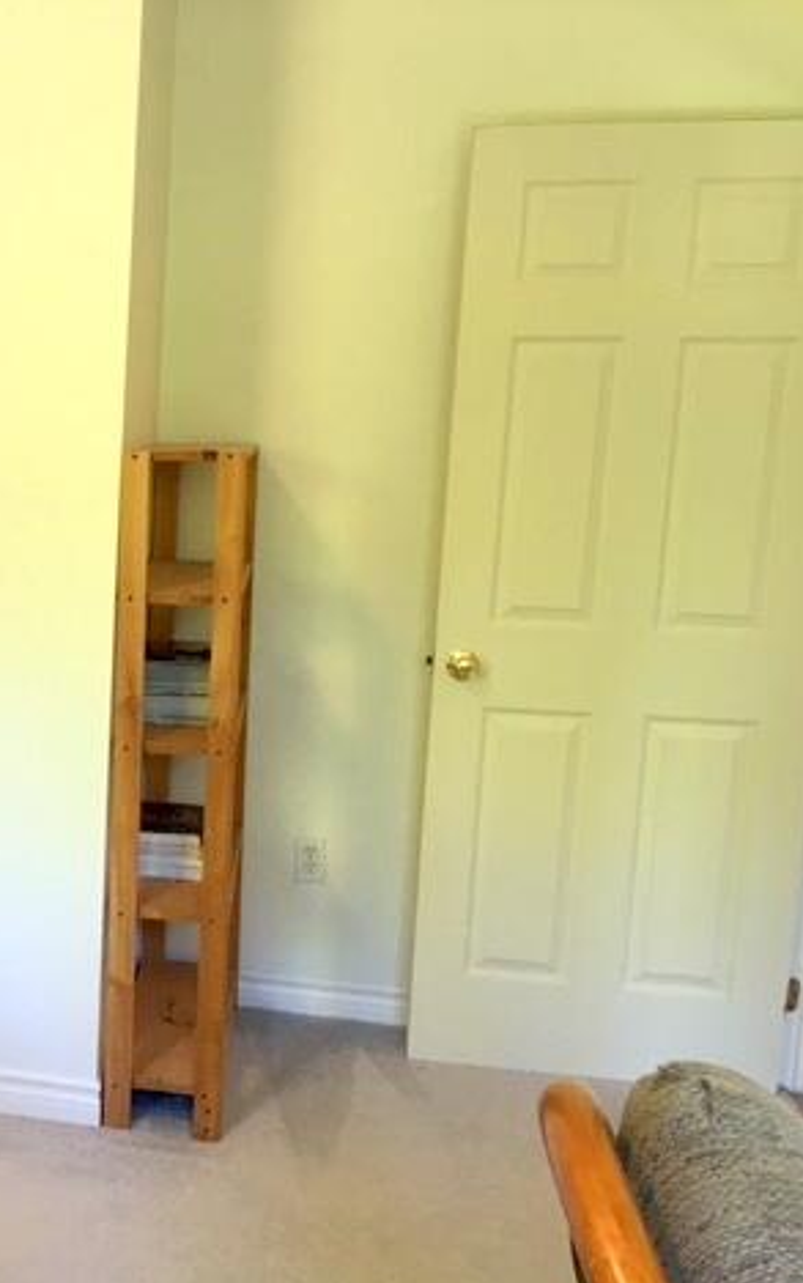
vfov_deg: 47.2
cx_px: -66
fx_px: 1469
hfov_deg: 28.0
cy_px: 652
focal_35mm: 42
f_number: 2.2
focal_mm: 4.15
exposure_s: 1/30
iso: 64
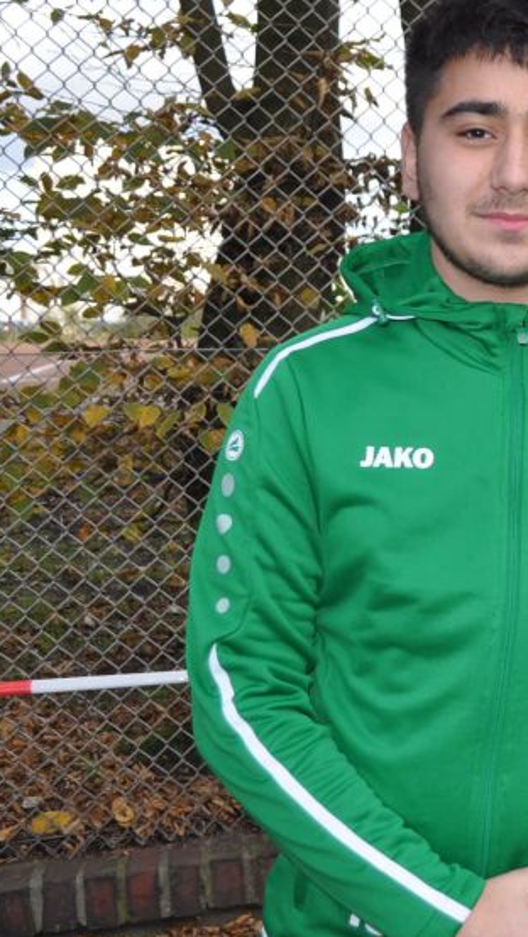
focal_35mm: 58
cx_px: 763
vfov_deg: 36.0
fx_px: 1442
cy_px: 409
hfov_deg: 18.6
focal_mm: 20
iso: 200
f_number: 4
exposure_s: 1/200
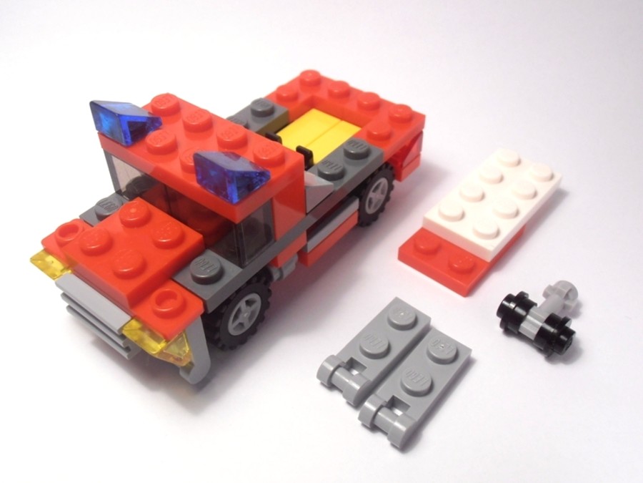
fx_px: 687
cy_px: 242
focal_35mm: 37
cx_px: 322
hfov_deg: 50.1
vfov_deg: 38.7
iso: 80
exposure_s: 1/60
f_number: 3.9
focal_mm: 6.61
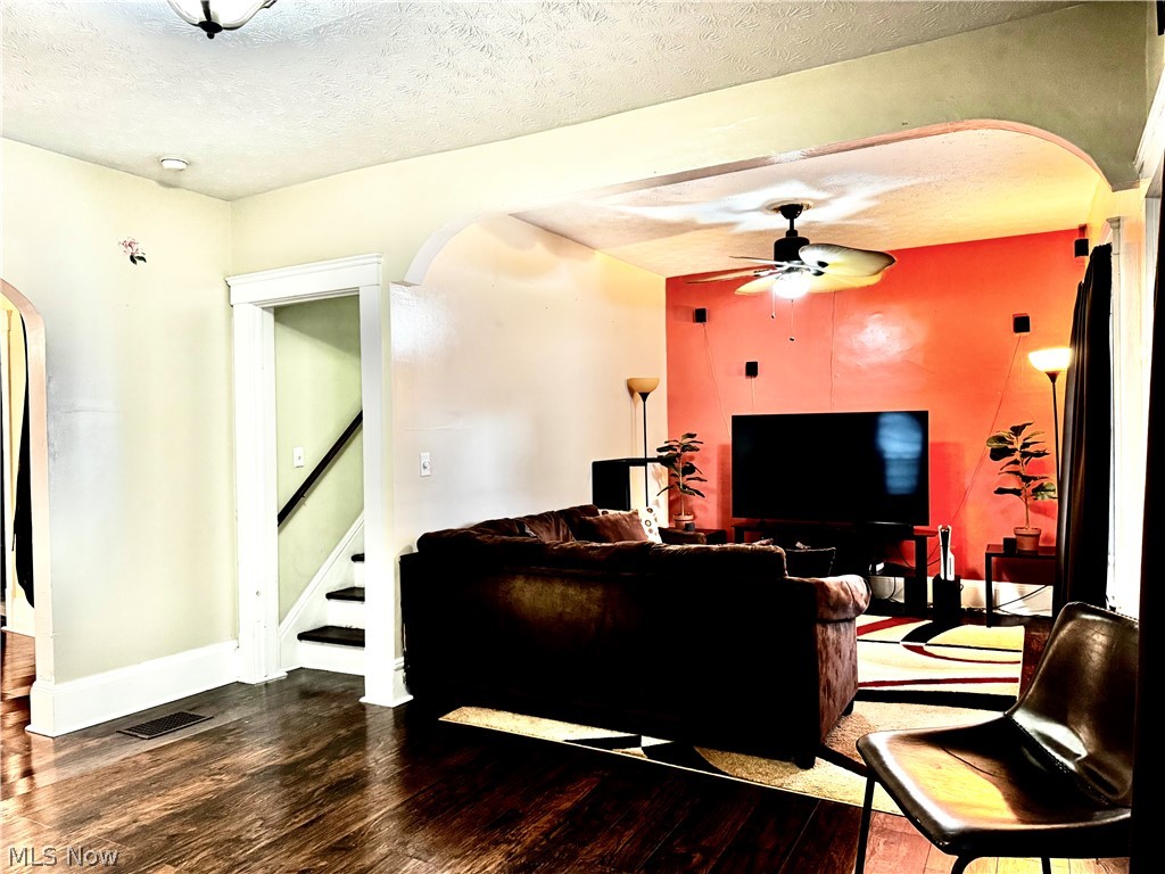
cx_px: 582
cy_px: 437
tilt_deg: -1.7
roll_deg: +0.2
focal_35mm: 24
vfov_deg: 56.8
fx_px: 808
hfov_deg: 71.6
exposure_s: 1/60
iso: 400
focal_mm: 6.76
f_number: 1.78
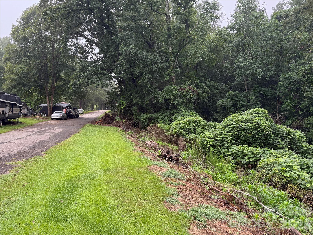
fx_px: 217
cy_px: 118
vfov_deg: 56.8
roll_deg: +0.7
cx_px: 156
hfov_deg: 71.6
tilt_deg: +3.0
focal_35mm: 24
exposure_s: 1/172
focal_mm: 6.76
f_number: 1.78
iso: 80
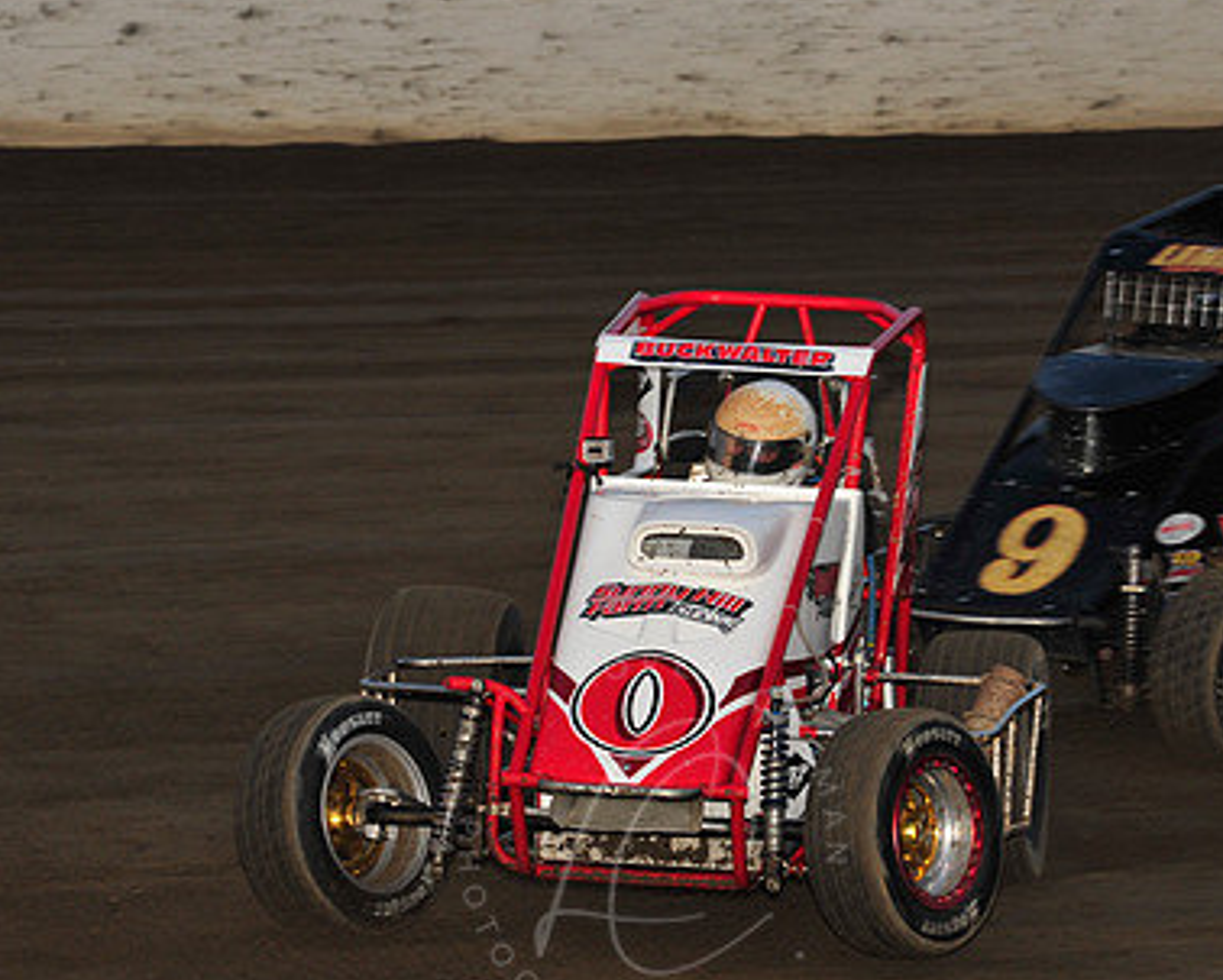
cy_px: 550
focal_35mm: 266
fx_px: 9636
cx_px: 650
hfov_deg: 7.3
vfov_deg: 5.8
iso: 800
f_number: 7.1
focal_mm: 185
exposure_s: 1/320
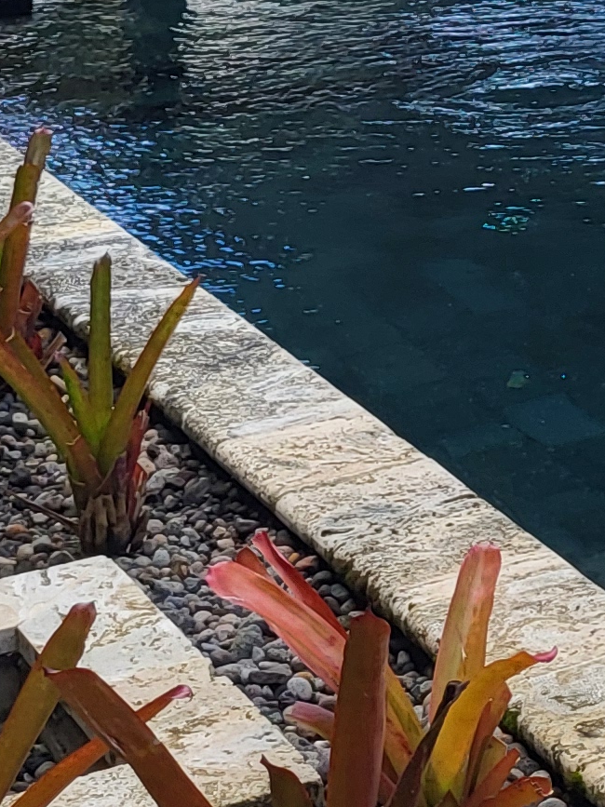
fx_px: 2797
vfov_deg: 15.3
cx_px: 947
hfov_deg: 11.7
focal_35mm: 120
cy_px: -372
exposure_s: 1/1361
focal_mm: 5.4
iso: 40
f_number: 1.8
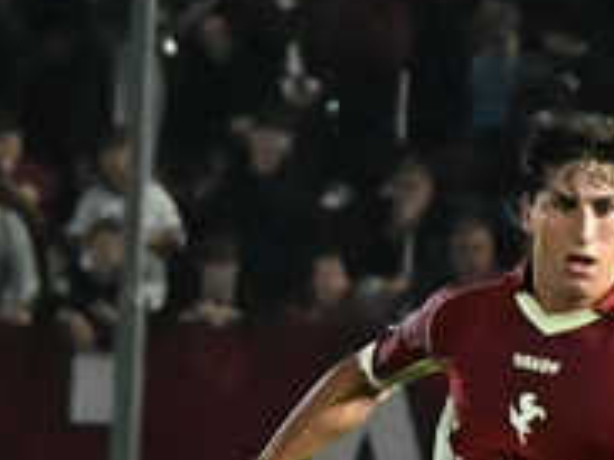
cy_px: 648
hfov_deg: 1.3
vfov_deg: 1.0
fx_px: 27670
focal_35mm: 1561
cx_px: 527
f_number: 6.3
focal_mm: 165
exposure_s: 1/1000
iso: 18000
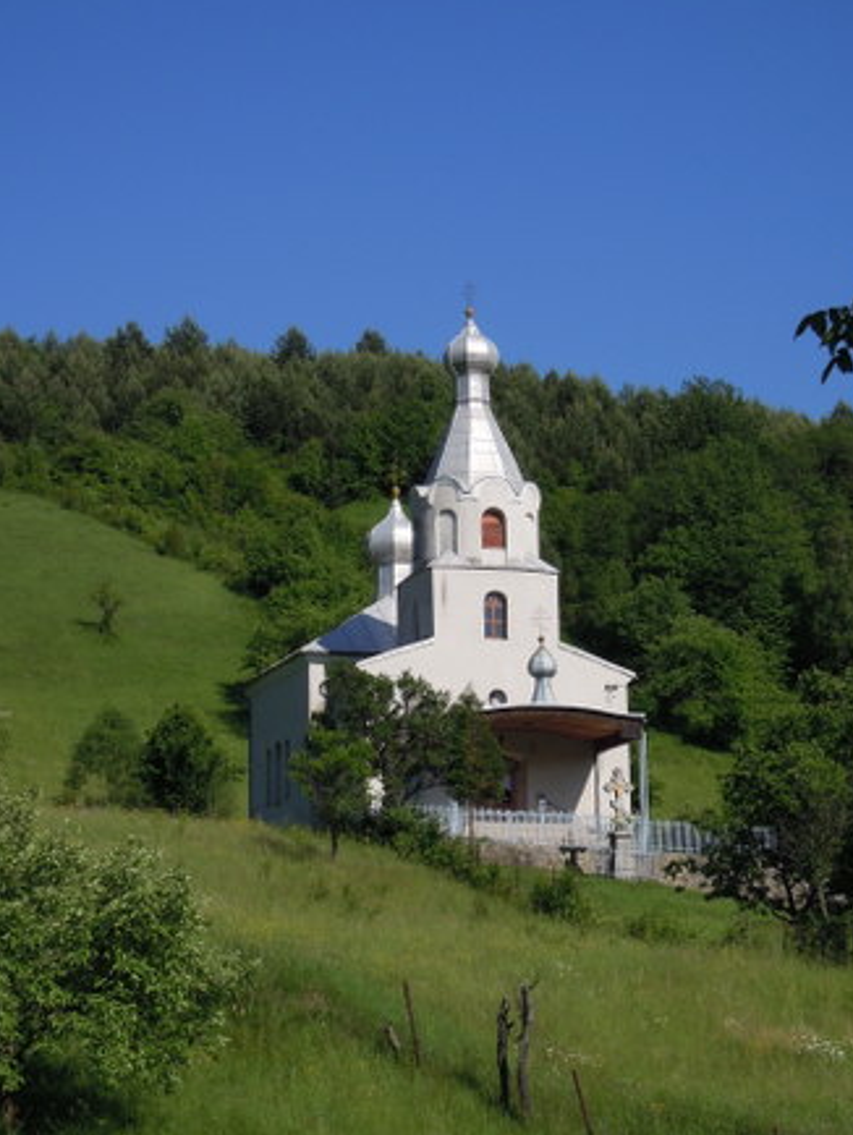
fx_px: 3085
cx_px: 466
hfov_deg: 15.7
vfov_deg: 20.8
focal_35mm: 94
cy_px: 615
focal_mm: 15.2
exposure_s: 1/1250
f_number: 5
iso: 160
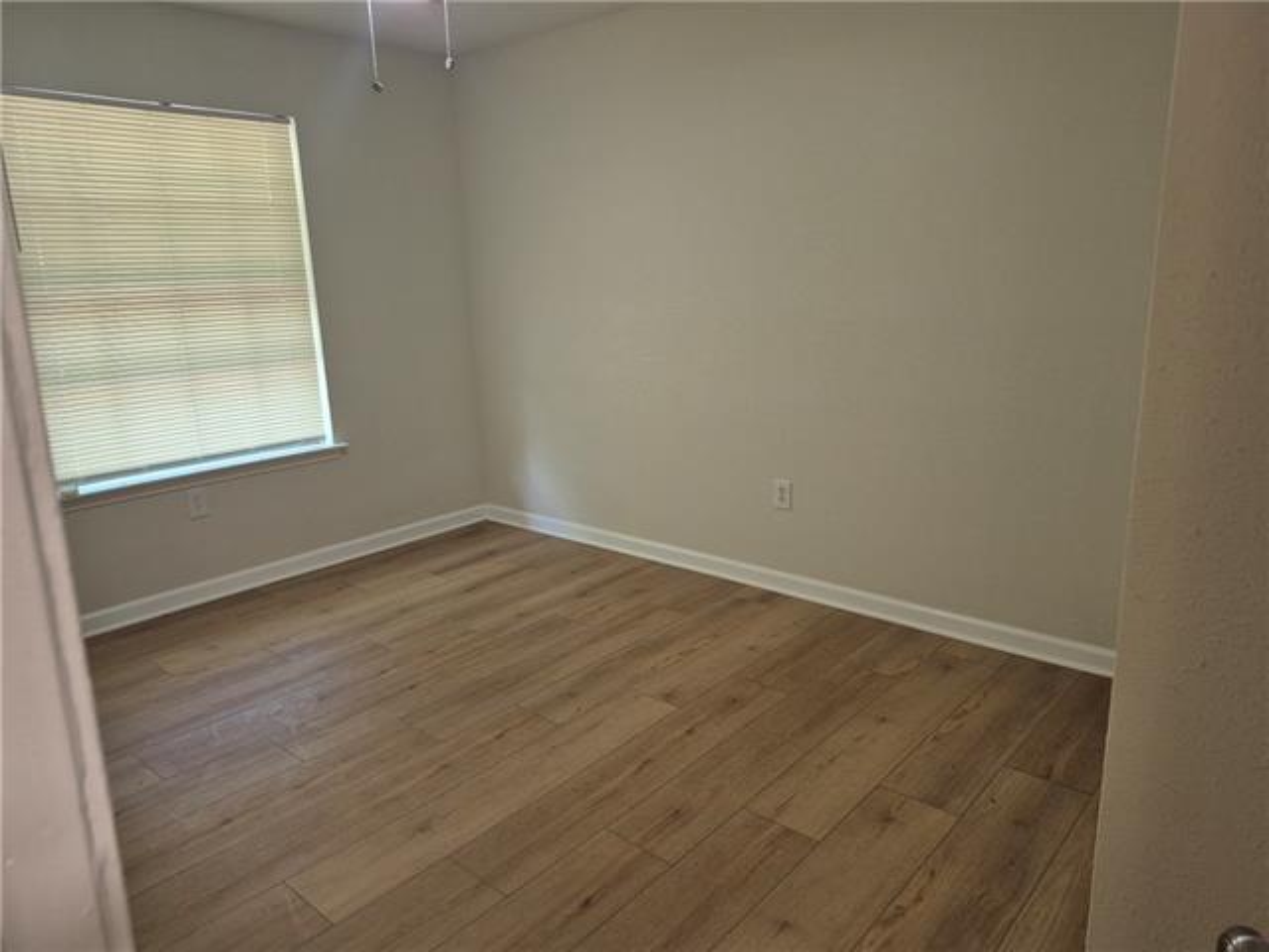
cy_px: 476
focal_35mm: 23
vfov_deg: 58.9
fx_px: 843
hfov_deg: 73.9
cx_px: 634
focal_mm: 5.4
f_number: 1.8
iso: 320
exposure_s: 1/120
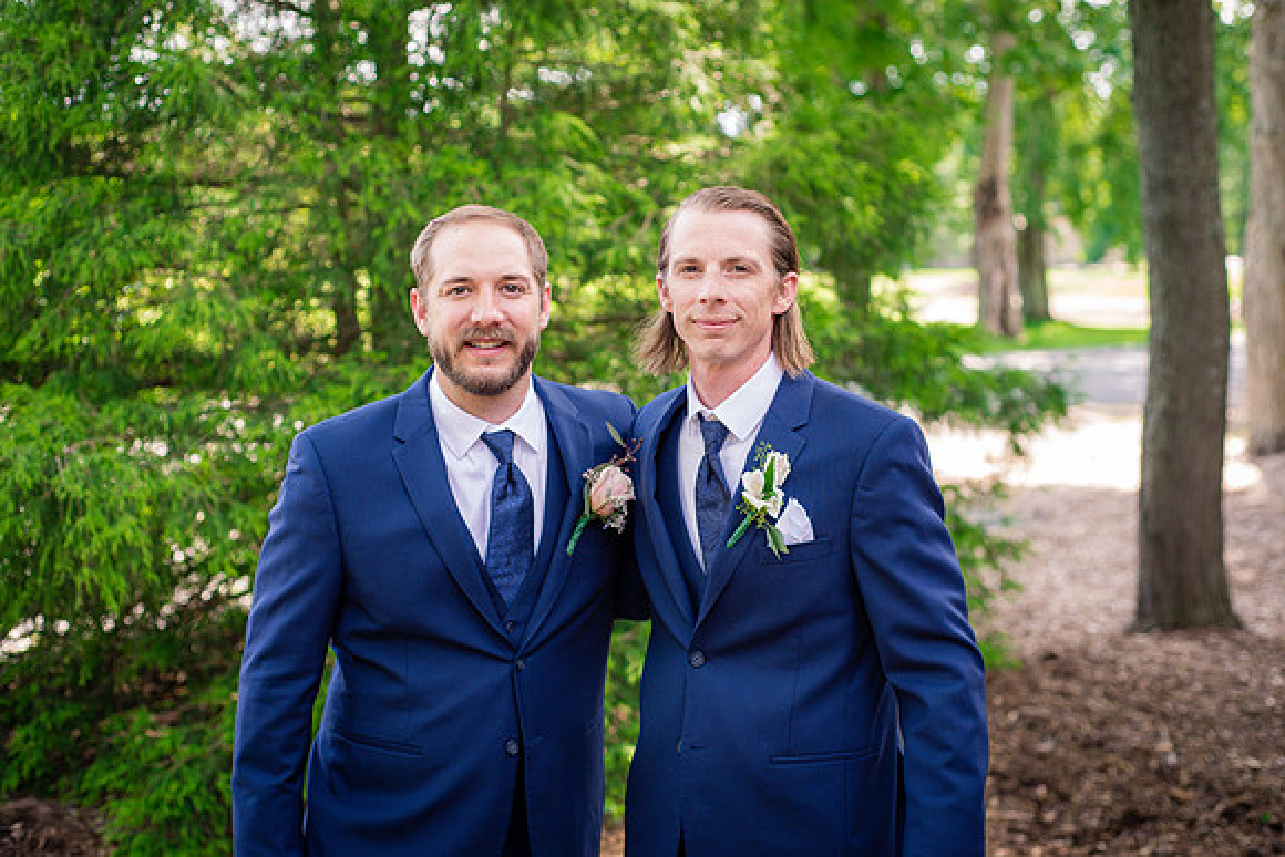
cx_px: 642
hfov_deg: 39.6
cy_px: 428
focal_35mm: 50
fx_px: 1785
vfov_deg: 27.0
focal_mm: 50
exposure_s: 1/320
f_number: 3.2
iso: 400
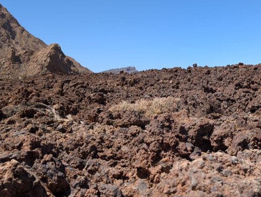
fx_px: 355
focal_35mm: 47
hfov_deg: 39.1
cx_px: 203
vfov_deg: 30.9
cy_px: 78
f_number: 1.68
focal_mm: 6.9
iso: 21
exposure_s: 1/1045
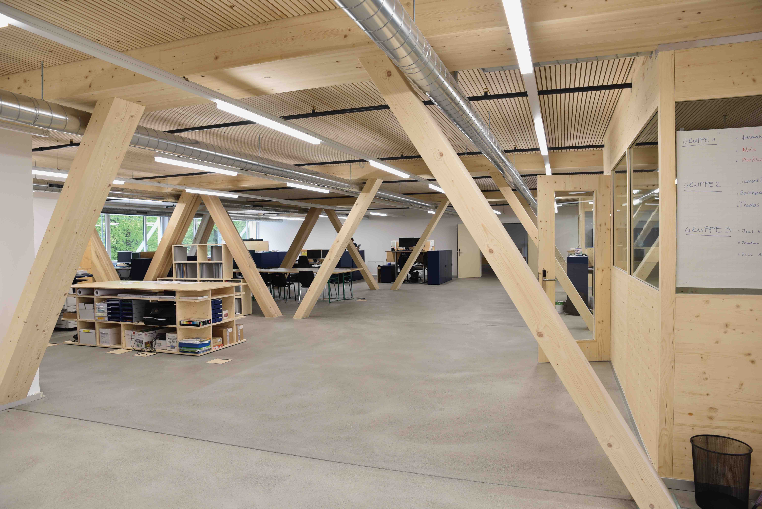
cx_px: 381
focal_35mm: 24
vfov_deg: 53.2
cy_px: 254
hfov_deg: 73.7
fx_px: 508
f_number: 4.5
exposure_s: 1/80
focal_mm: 24
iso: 400
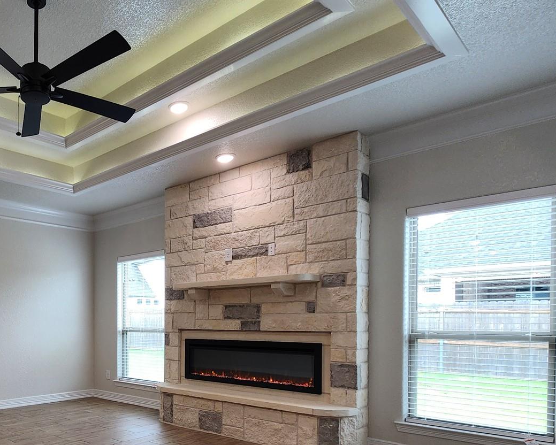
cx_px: 93
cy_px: 334
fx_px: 412
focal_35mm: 25
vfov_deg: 54.2
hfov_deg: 61.1
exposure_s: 1/60
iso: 64
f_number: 2.2
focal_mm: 2.2
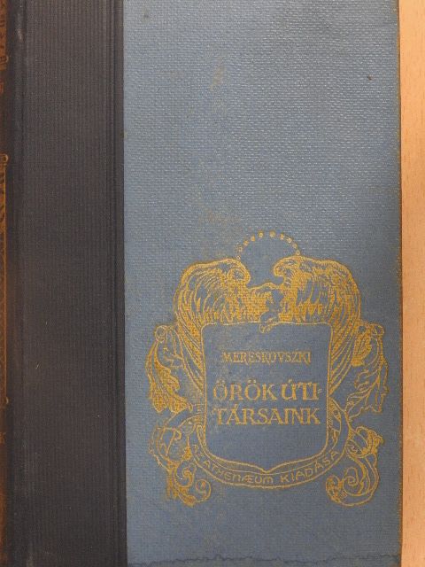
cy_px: 284
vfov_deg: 27.8
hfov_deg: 21.0
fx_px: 1146
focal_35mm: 70
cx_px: 212
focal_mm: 12.5
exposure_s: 1/8
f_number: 4.5
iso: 560
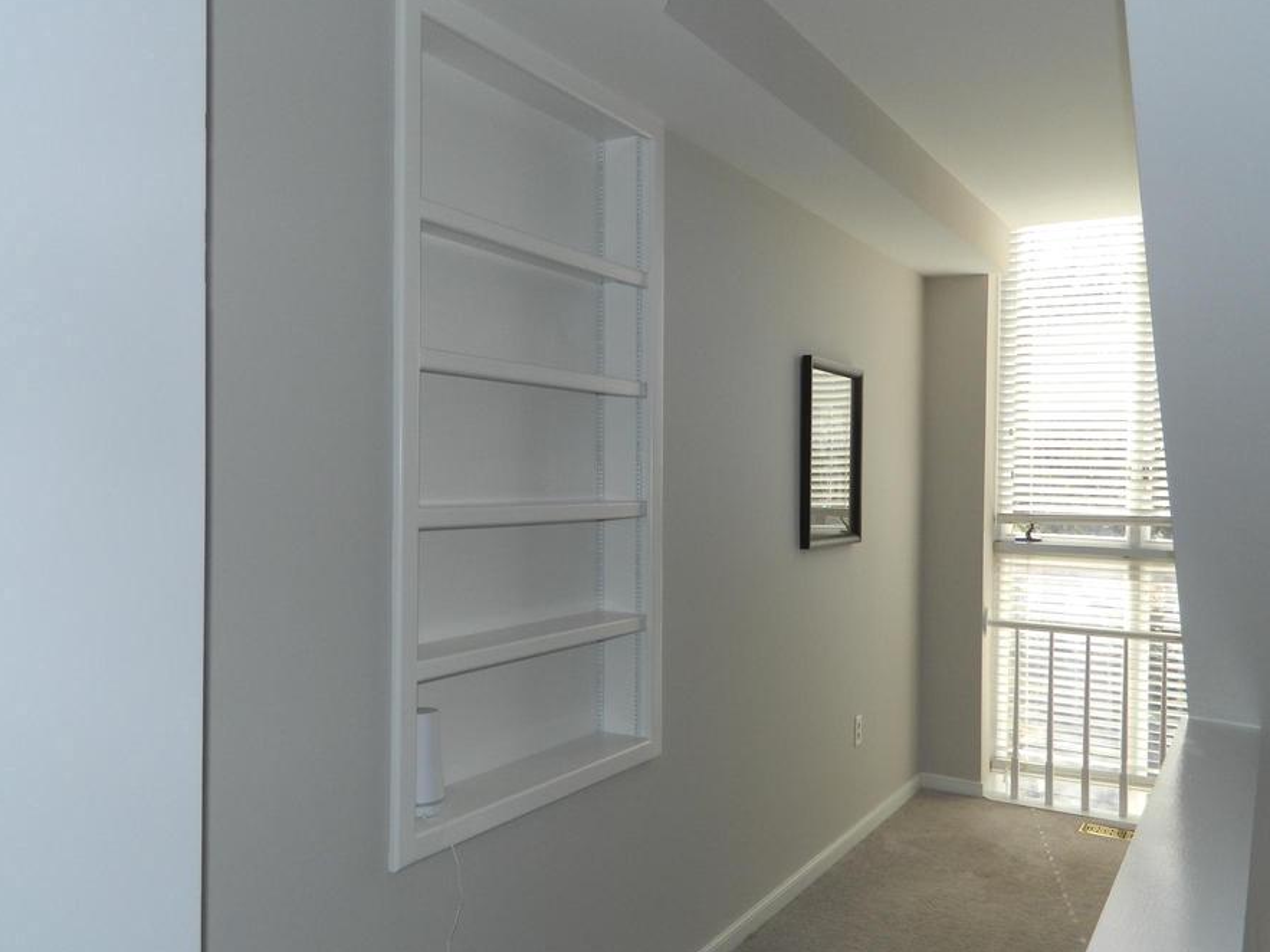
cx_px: 660
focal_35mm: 29
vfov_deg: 48.2
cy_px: 496
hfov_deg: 61.6
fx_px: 1064
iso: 80
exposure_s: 1/320
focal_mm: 4.5
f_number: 3.1
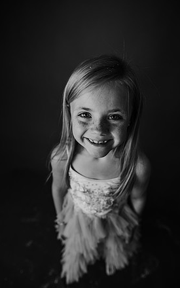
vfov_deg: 72.5
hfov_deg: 49.2
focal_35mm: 25
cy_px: 142
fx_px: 196
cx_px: 97
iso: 100
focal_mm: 24
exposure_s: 1/160
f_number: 2.8
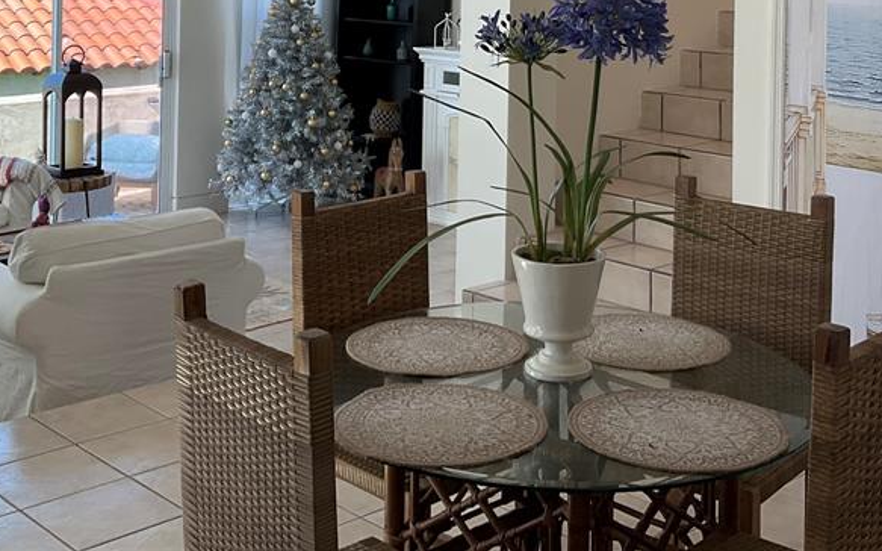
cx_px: 474
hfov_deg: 37.5
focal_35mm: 54
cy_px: -29
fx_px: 1298
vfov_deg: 22.8
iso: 25
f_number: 1.8
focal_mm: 3
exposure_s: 1/168
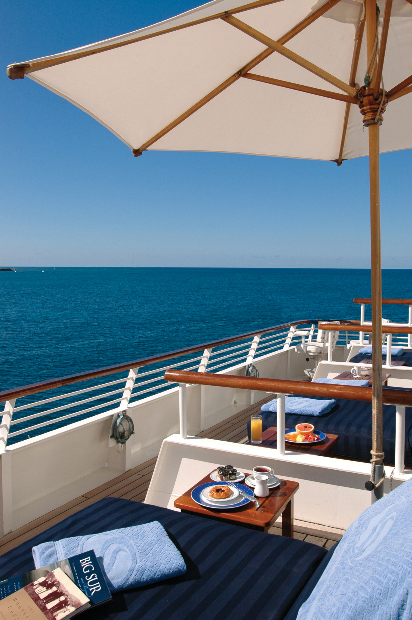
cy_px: 310
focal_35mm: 30
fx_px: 516
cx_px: 206
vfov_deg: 62.0
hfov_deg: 43.5
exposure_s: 1/500
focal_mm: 20
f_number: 9
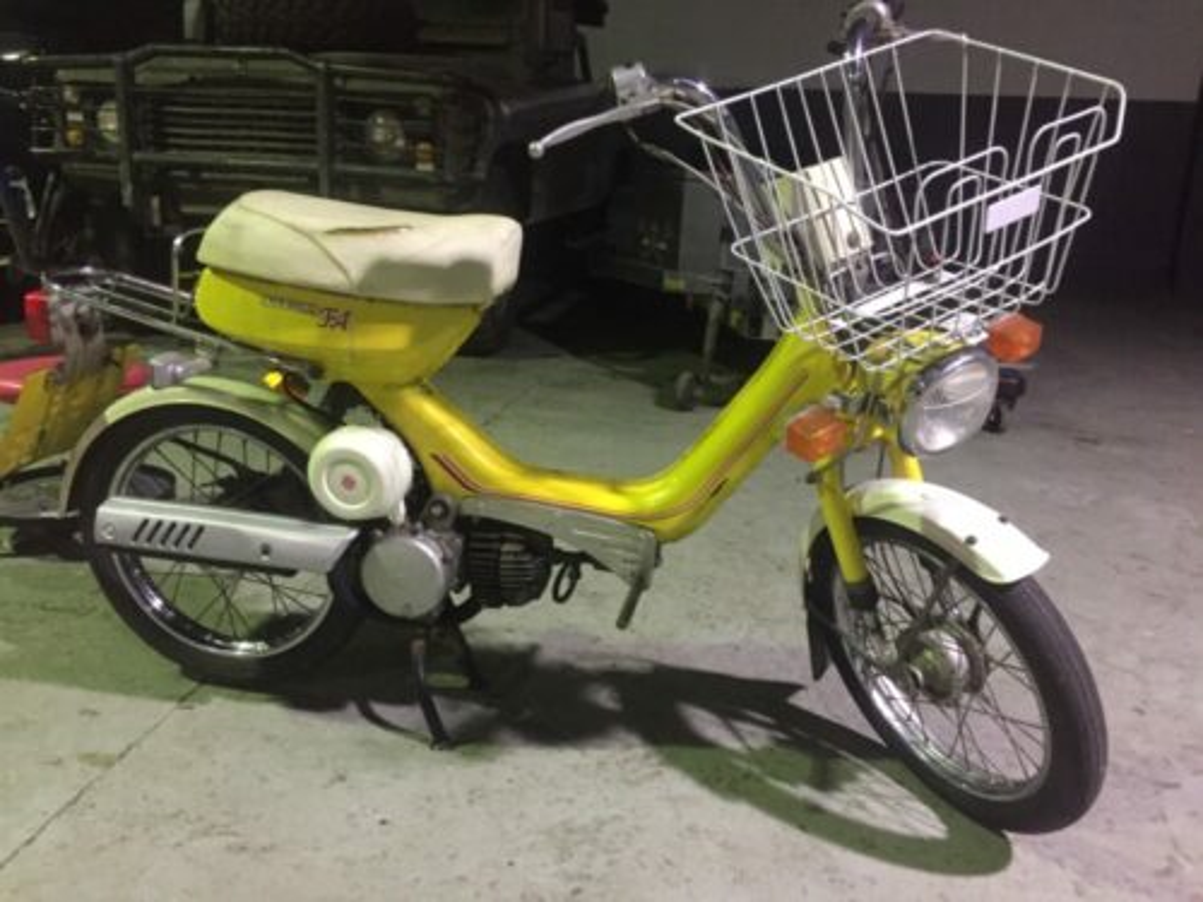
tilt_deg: -16.5
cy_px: 451
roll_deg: -1.5
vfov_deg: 48.2
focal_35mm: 29
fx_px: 1008
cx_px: 602
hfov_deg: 61.7
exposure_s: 1/17
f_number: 2.2
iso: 320
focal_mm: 4.15
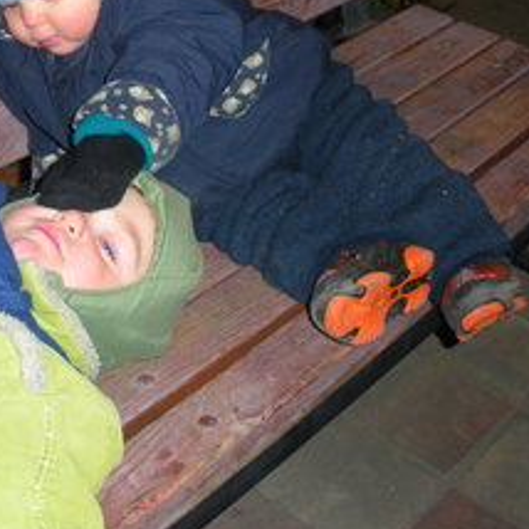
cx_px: 104
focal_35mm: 67
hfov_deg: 25.3
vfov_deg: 25.4
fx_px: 1158
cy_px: 129
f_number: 3.5
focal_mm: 6.3
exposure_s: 1/60
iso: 171
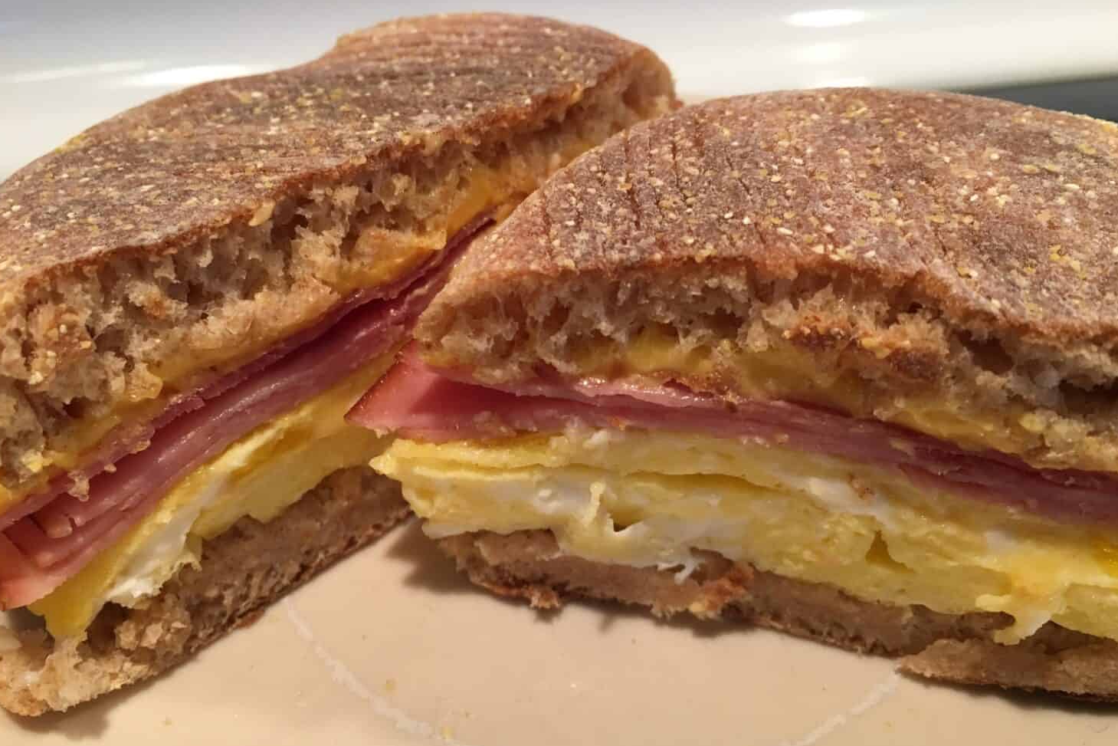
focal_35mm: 31
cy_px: 428
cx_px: 569
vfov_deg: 42.2
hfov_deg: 60.3
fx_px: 963
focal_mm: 4.15
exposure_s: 1/30
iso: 80
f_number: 2.2
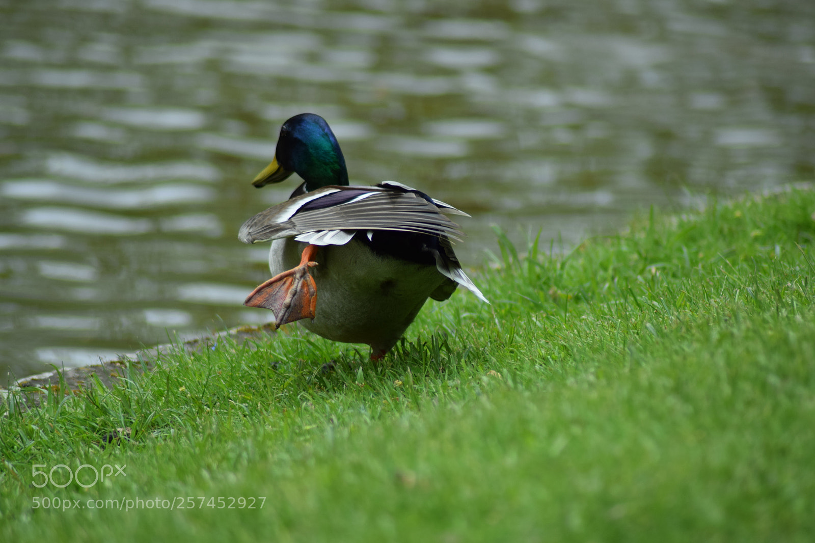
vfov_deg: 3.8
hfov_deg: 5.7
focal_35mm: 360
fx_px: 8148
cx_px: 408
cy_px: 272
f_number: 5
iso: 450
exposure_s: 1/1000
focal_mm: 240
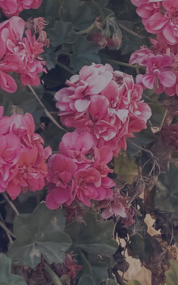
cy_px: -77
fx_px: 3082
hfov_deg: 3.3
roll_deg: +0.0
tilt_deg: -8.5
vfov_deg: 5.3
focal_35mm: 397
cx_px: 308
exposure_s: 1/253
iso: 50
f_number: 2.8
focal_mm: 16.89
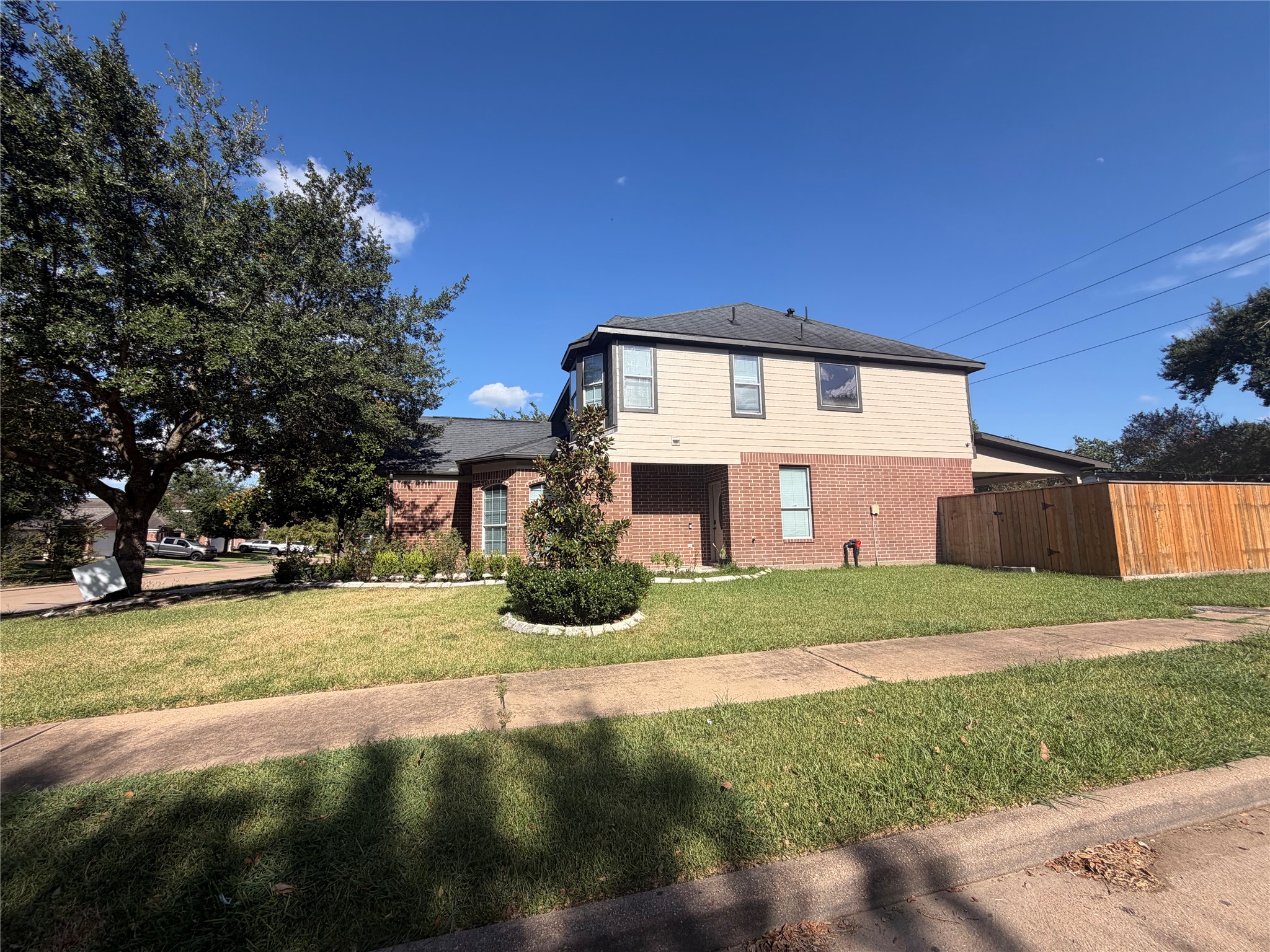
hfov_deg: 102.1
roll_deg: +1.5
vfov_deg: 85.7
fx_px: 514
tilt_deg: +7.8
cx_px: 635
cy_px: 476
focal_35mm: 14
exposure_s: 1/770
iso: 20
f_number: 2.2
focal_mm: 2.22
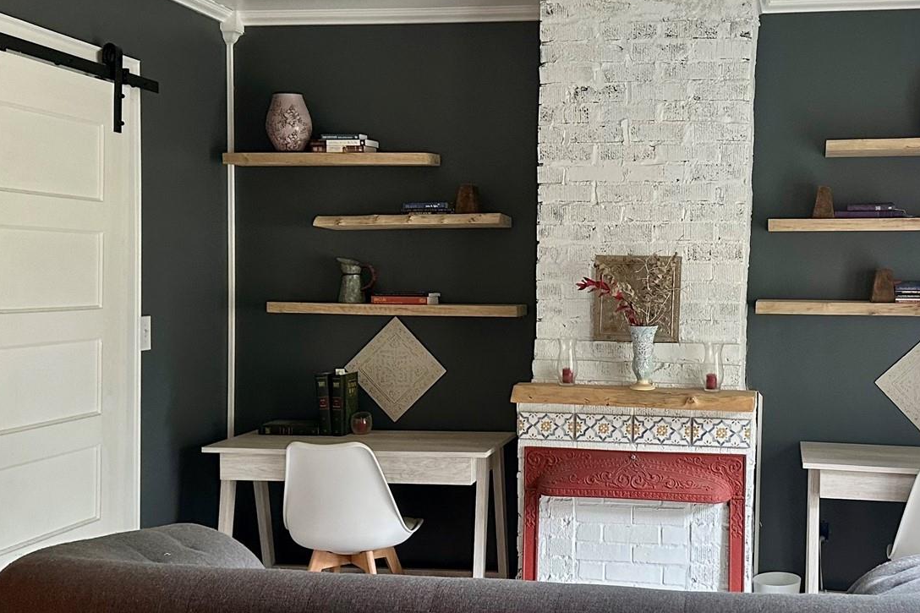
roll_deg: -1.2
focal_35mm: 47
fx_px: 1201
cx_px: 590
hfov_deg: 41.5
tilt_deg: -2.1
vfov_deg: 28.6
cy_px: 329
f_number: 1.78
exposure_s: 1/60
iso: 400
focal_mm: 6.86
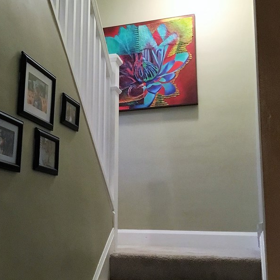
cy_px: 158
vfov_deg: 36.0
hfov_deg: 36.0
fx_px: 430
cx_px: 121
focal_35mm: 47
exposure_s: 1/30
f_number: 2.4
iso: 200
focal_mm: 3.3
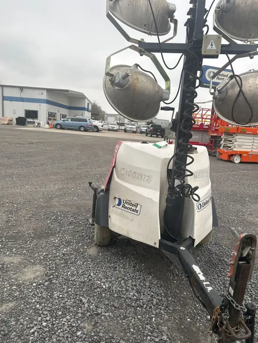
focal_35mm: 26
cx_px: 129
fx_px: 258
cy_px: 172
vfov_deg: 67.3
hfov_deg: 53.1
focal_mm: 5.7
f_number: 1.5
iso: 50
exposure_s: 1/597
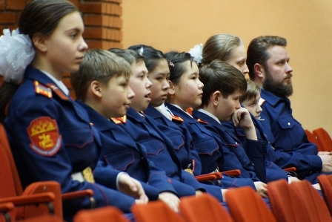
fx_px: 2491
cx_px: 166
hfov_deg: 7.6
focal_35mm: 270
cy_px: 111
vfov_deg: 5.1
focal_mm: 180
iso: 2000
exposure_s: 1/15
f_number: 6.3
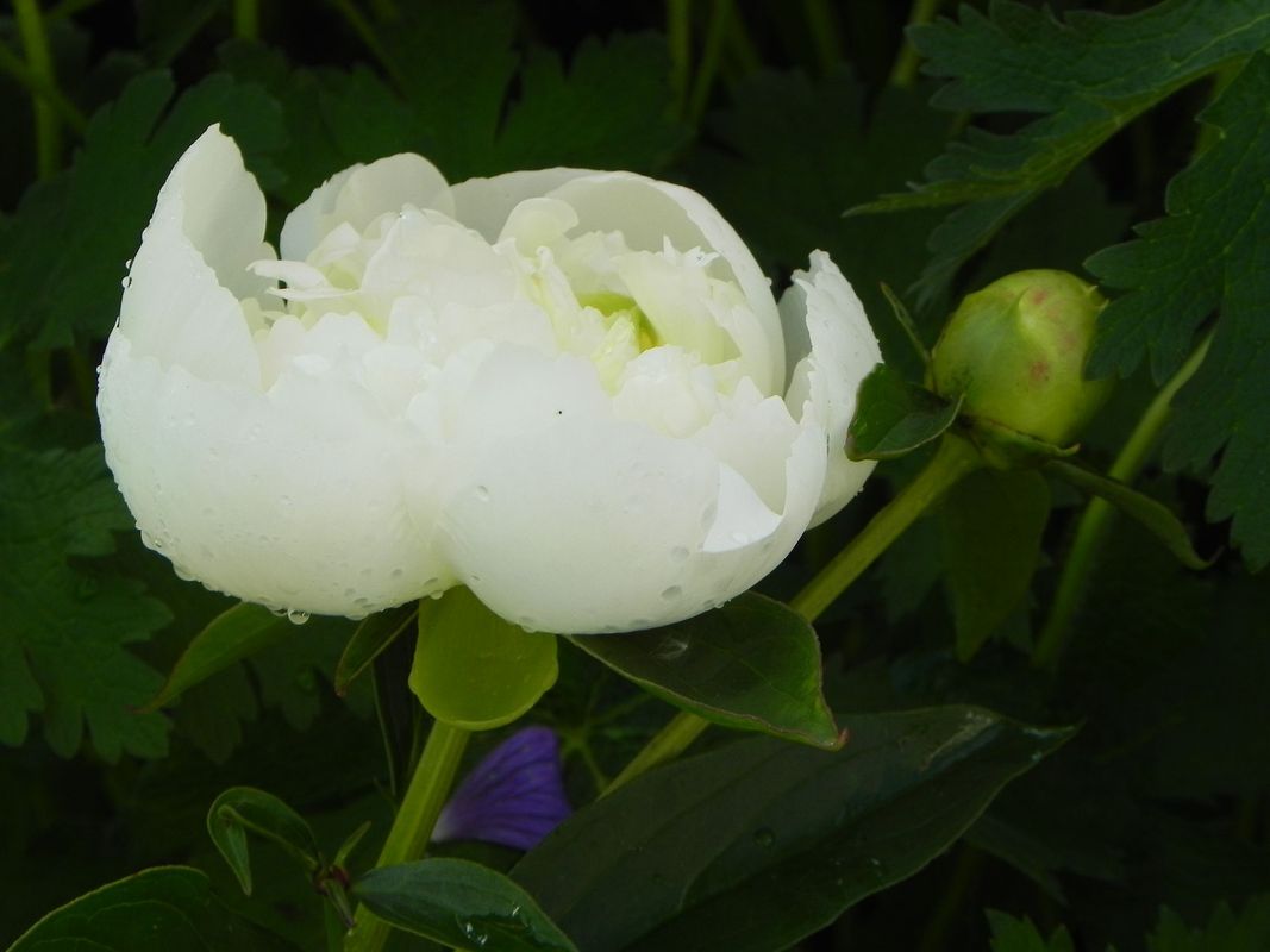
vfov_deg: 8.1
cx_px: 635
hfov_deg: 10.7
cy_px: 476
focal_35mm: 184
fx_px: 6750
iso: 160
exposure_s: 1/320
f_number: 5
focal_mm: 32.7
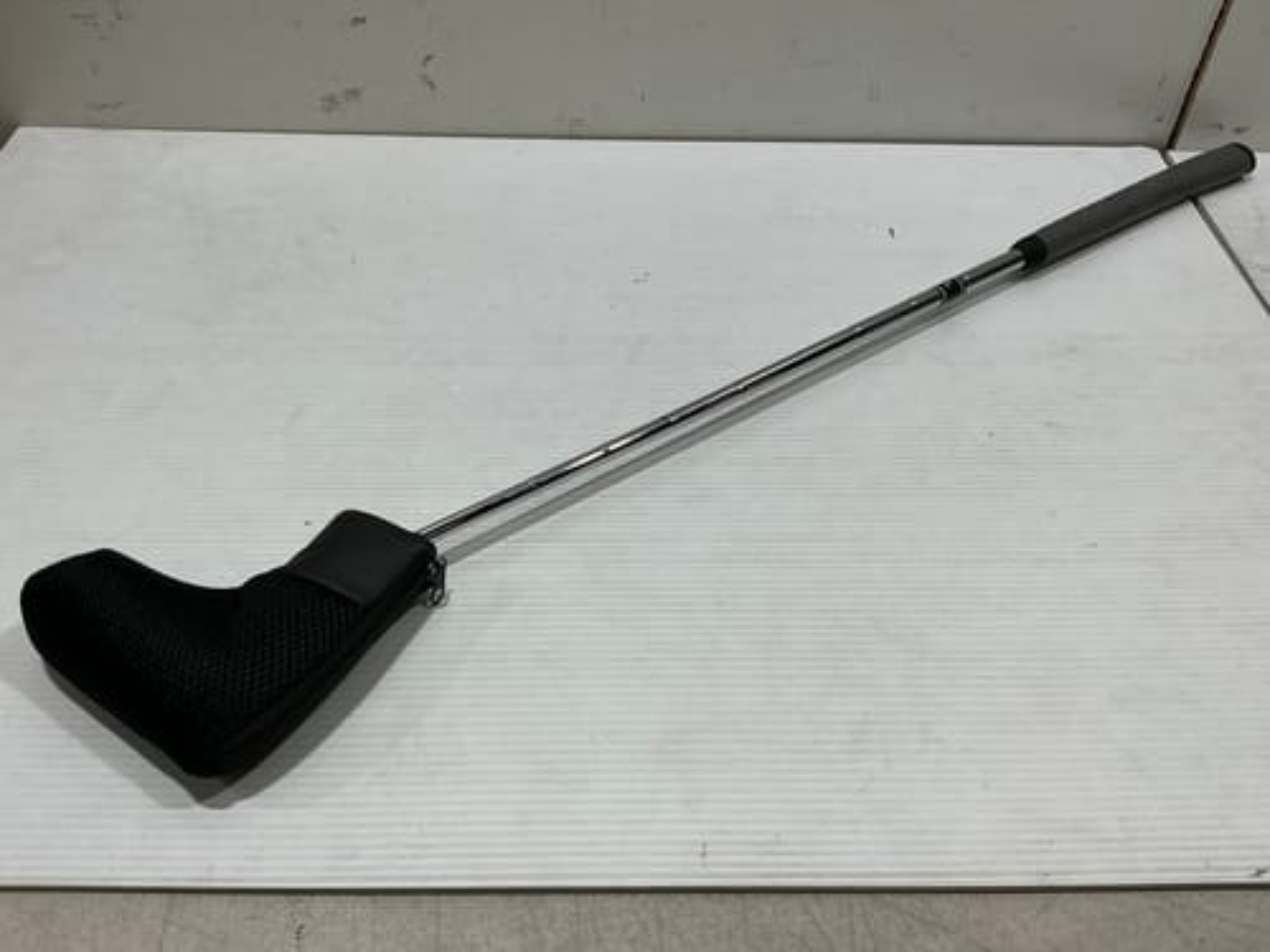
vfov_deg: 49.7
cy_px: 476
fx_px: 1027
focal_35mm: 28
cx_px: 635
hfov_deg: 63.4
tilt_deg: -45.0
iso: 16
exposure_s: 1/100
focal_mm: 3
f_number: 1.8
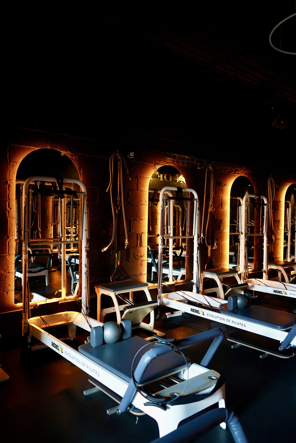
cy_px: 222
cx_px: 148
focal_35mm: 28
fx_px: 345
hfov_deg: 46.4
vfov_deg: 65.5
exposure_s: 1/160
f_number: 3.5
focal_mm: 28
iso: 6400
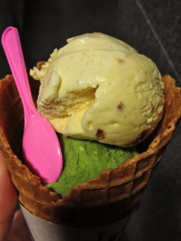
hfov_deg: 38.7
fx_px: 258
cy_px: 118
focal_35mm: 37
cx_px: 89
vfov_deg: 50.1
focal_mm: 4.28
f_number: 2.4
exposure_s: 1/40
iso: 50
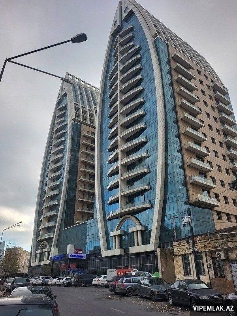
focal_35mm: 26
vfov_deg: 67.3
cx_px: 118
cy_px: 158
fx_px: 237
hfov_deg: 53.1
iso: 40
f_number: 1.8
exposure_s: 1/836
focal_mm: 5.4
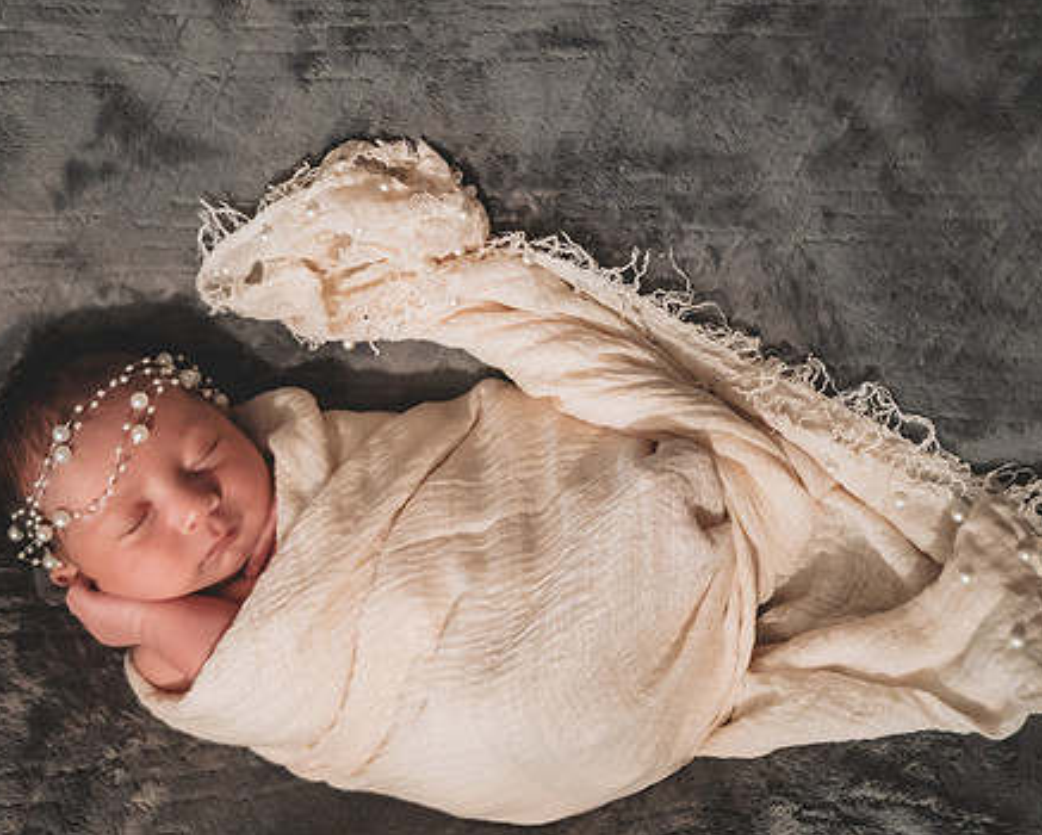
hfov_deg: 32.9
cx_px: 442
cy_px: 383
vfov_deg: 26.7
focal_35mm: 57
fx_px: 1759
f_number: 4
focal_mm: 42
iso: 6400
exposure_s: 1/160
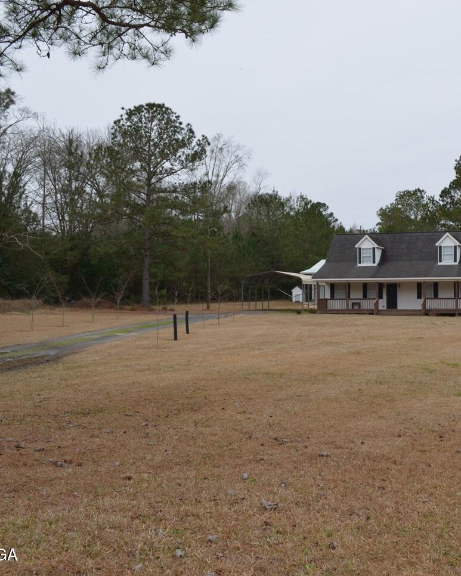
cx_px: 350
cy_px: 289
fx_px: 733
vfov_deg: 42.9
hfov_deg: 34.1
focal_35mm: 43
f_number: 7.1
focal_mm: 20
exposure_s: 1/200
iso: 100
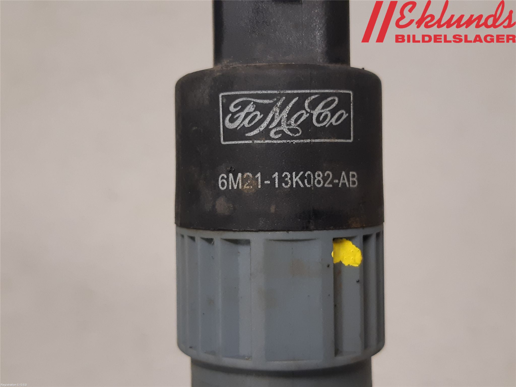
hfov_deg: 67.3
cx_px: 258
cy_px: 194
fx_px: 388
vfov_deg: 53.1
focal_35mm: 26
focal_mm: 3.93
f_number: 1.7
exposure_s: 1/50
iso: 160
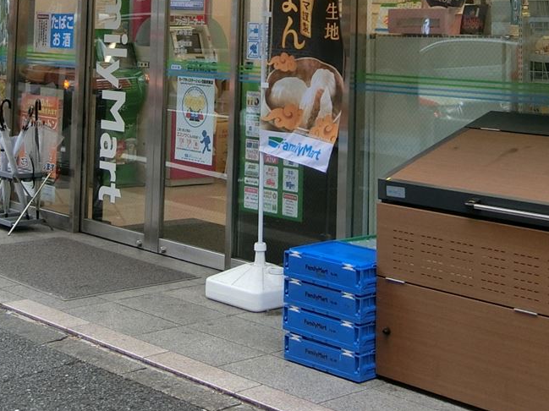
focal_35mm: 74
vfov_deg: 19.0
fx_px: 1173
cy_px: -46
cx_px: 272
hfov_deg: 26.3
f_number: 3.3
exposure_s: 1/125
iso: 200
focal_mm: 6.4
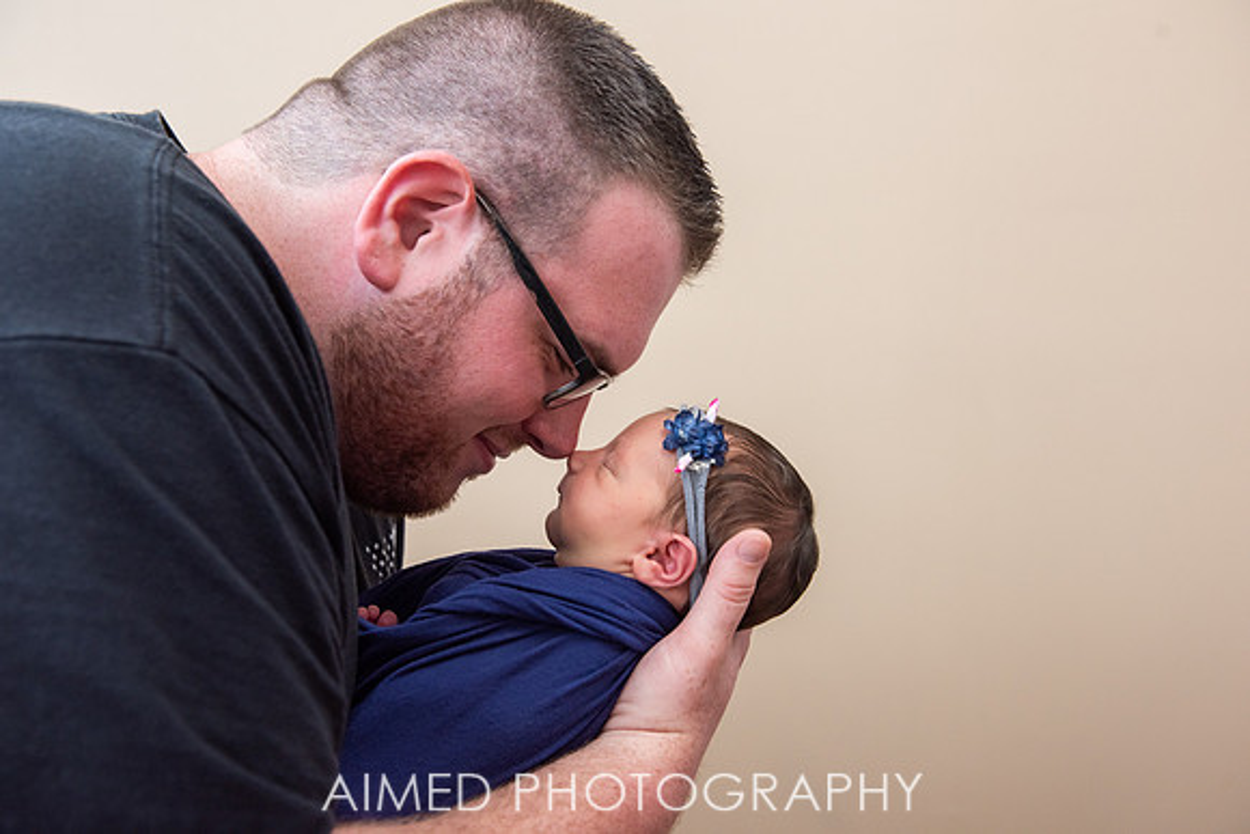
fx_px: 1389
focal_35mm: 40
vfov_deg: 33.4
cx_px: 625
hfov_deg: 48.4
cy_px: 417
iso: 800
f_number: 4.5
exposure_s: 1/250
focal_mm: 40
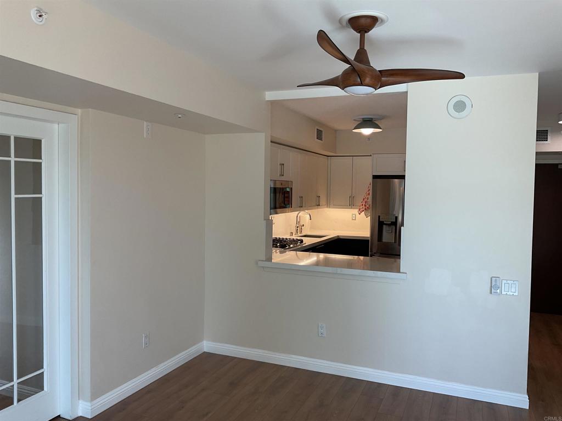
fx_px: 471
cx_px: 281
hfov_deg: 61.7
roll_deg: -0.2
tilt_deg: -3.0
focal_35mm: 29
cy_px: 210
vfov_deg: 48.2
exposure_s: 1/120
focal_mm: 3
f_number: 1.8
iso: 40
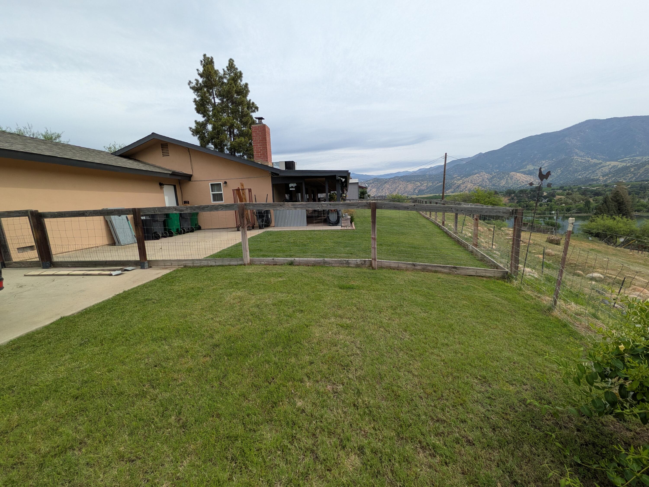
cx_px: 324
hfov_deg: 102.1
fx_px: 262
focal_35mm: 14
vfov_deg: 85.7
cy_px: 244
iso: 49
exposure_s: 1/1481
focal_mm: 1.85
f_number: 2.2
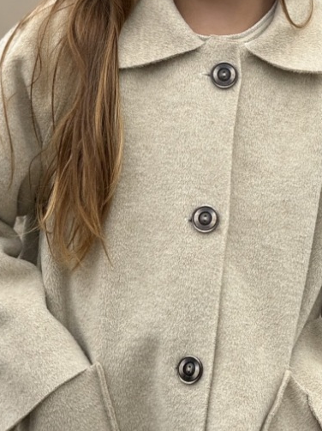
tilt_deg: -8.4
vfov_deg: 7.8
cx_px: 254
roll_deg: -0.8
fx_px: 3165
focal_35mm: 255
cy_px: 79
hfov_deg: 5.8
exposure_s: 1/572
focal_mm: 15.66
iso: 50
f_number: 2.8
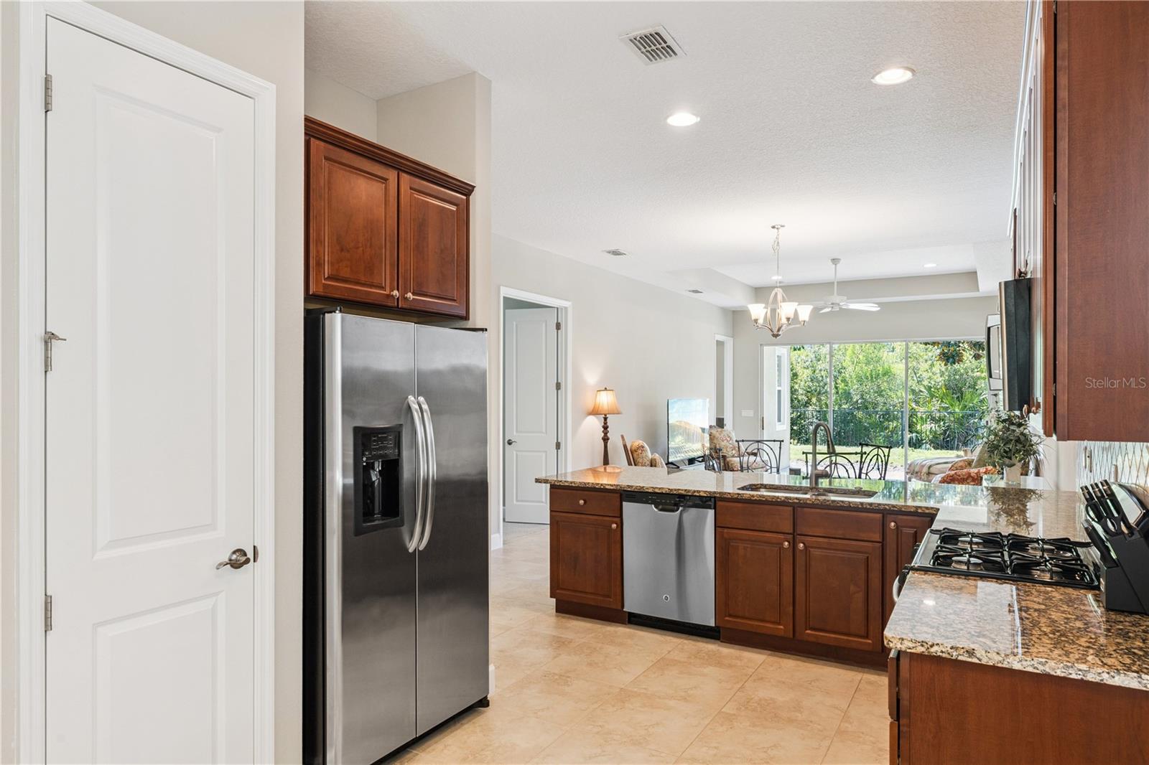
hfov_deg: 79.4
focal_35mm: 22
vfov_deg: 57.9
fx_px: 692
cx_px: 574
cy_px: 382
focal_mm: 21.7
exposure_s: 1/25
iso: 800
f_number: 10
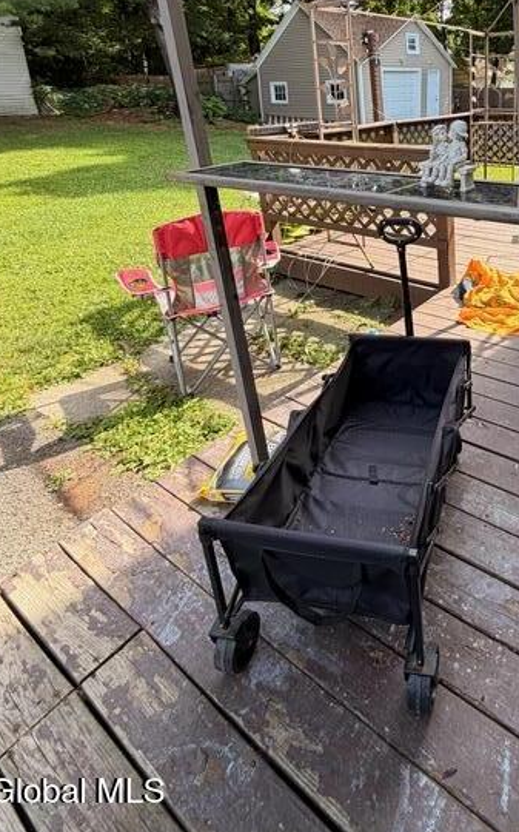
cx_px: 442
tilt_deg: -16.6
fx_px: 498
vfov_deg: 75.1
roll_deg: +0.6
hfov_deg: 50.3
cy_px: 230
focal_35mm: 22
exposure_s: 1/155
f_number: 2.2
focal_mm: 2.22
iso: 40
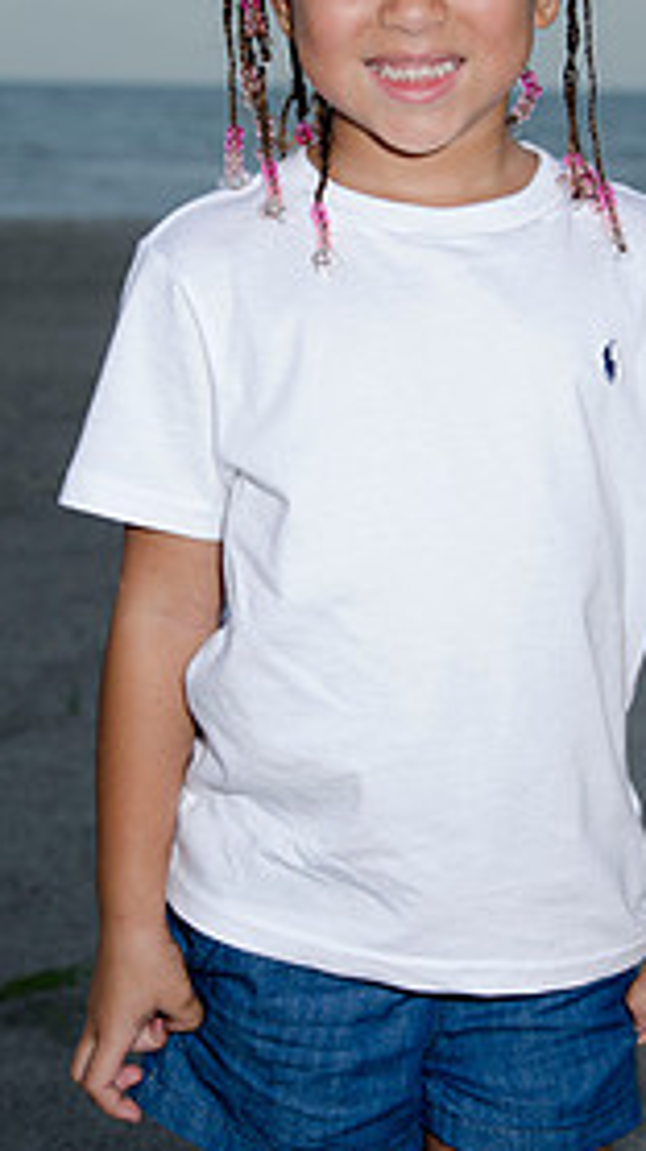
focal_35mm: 127
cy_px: 422
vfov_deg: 16.9
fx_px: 3874
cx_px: 443
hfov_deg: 9.5
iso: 100
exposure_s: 1/250
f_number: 5.6
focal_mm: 50
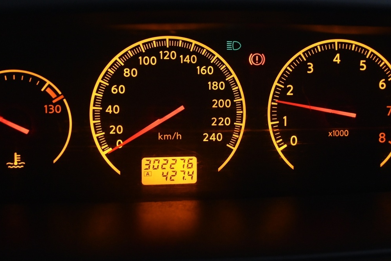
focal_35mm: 56
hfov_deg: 35.6
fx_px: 606
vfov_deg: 24.3
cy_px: 114
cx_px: 242
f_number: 4.2
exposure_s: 1/50
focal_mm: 23
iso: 1600
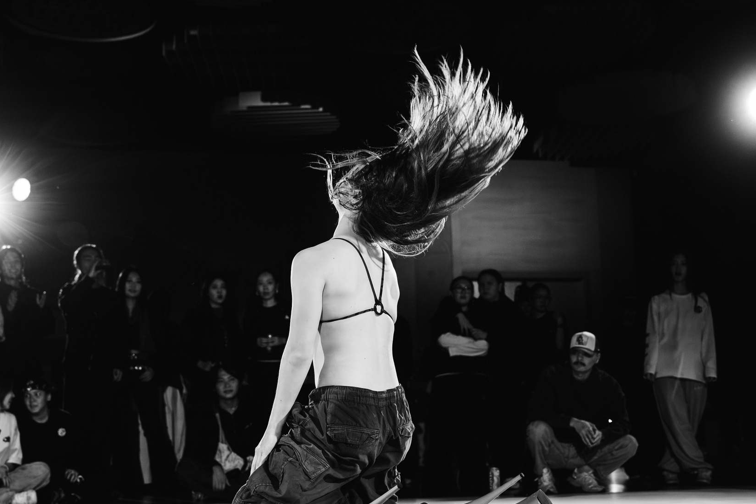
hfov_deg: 37.5
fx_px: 1113
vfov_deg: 25.5
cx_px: 342
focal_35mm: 53
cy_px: 304
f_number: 2.8
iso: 3200
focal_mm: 34
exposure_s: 1/800
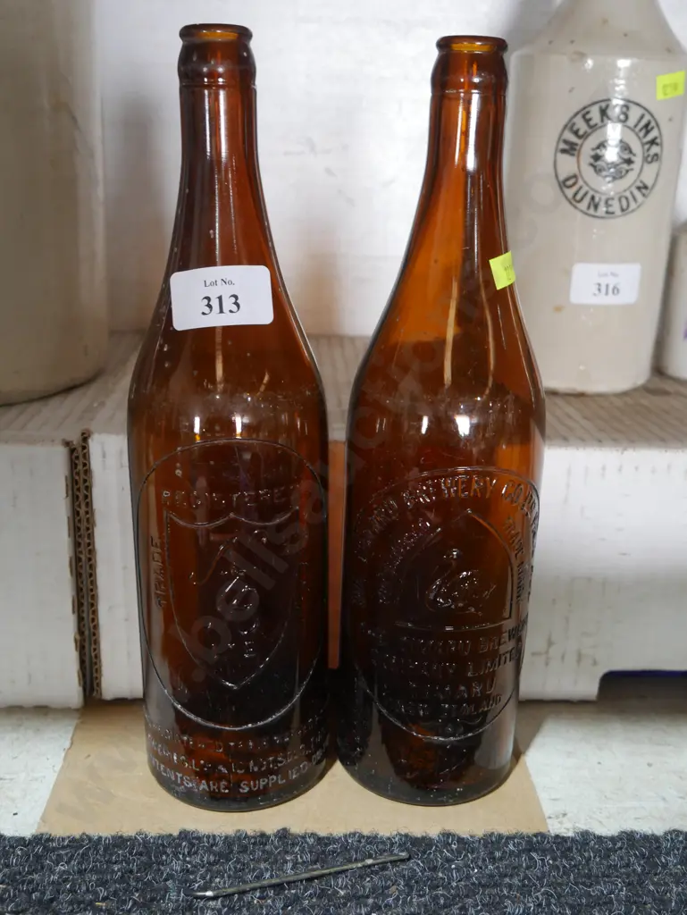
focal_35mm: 38
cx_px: 344
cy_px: 458
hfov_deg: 37.8
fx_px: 1005
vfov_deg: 49.0
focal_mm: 19
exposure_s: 1/60
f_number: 4.1
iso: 1000
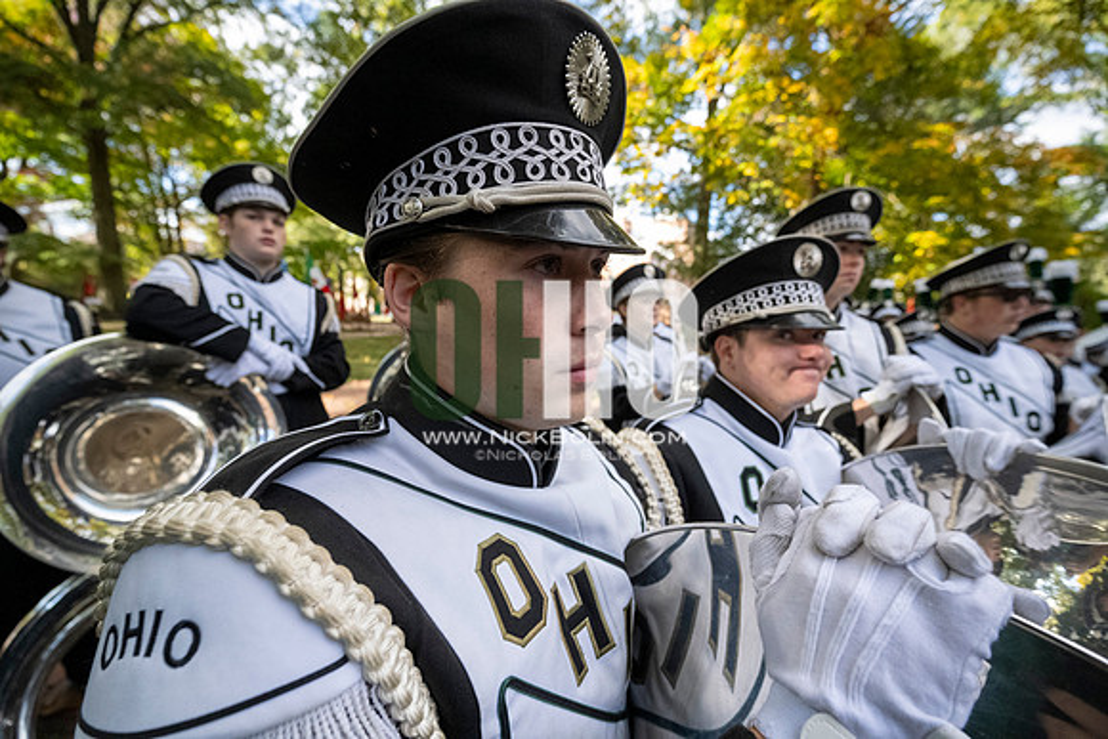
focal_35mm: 14
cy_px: 370
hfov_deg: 104.2
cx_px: 554
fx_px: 431
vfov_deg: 81.2
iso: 3200
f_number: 4
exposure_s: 1/4000
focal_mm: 14
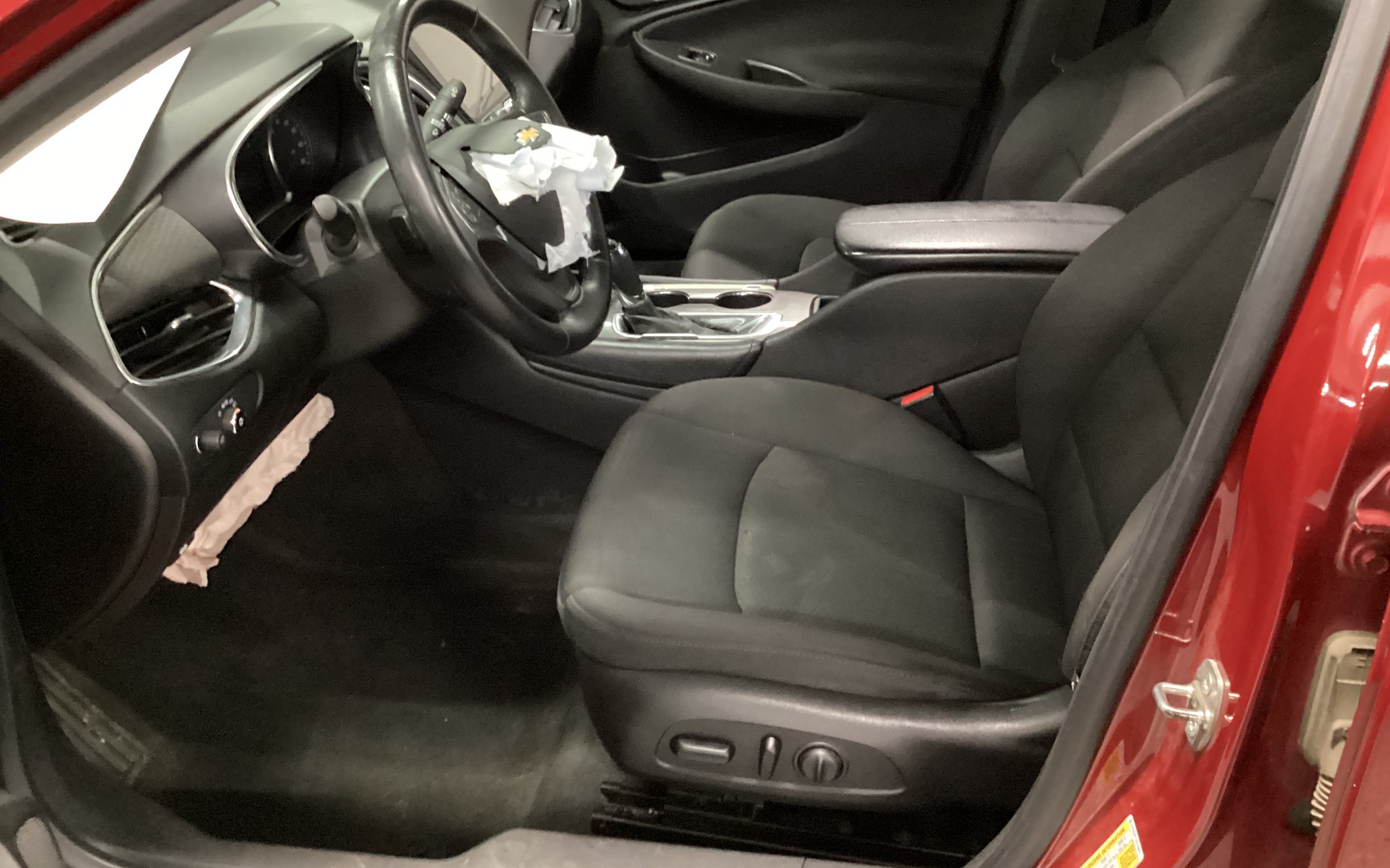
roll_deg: +1.9
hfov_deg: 58.1
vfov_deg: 38.2
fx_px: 1250
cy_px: 359
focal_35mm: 33
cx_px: 694
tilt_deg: -28.7
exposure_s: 1/20
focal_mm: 3.3
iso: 640
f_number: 2.4
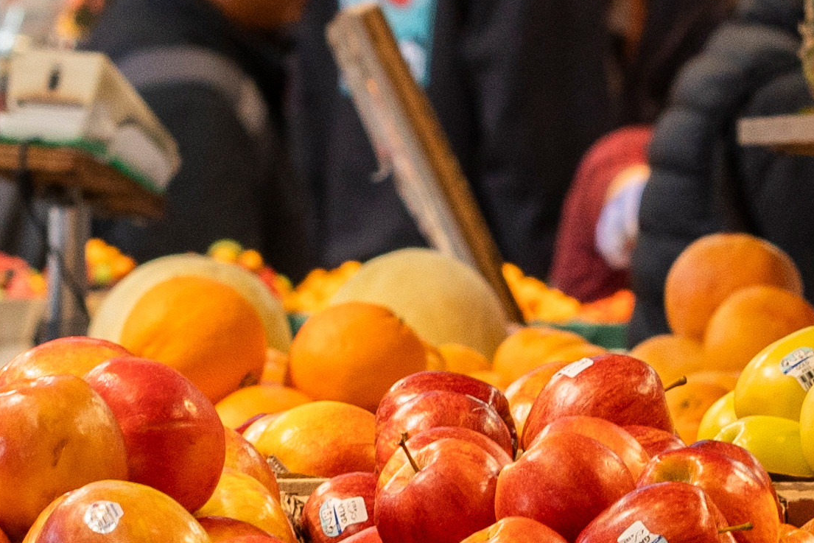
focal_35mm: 539
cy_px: 496
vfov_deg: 2.6
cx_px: 675
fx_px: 12188
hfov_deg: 3.8
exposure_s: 1/125
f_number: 5
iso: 500
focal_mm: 85
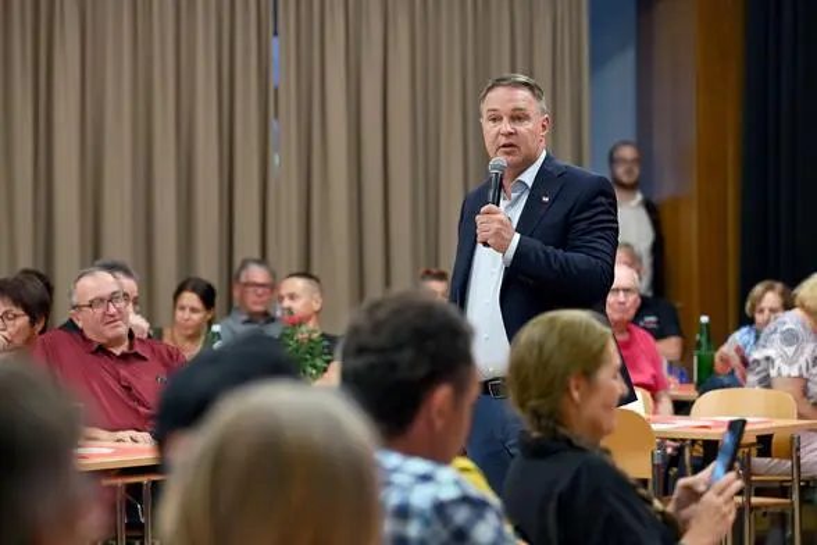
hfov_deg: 16.4
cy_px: 272
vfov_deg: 11.0
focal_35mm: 125
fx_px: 2837
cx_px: 408
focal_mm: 125
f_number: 4
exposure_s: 1/80
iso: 1600
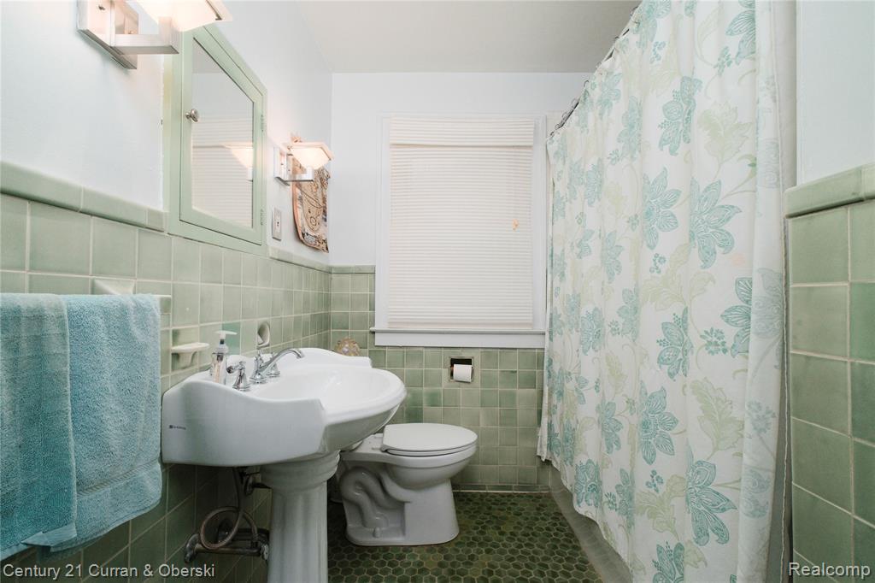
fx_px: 389
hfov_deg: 96.8
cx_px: 438
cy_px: 292
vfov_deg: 73.7
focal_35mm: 16
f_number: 6.4
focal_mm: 10.6
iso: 1000
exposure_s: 1/250
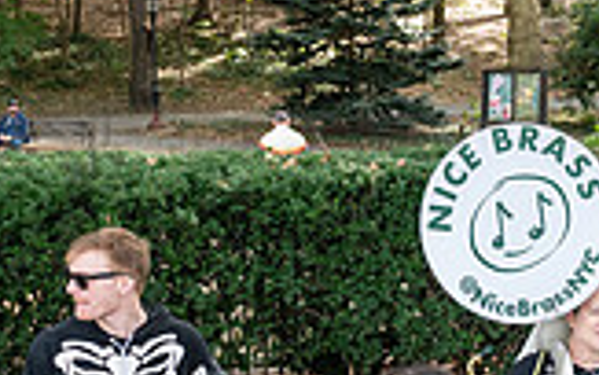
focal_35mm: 87
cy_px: 360
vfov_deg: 14.8
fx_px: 1421
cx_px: 548
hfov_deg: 23.2
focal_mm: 24
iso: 1000
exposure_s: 1/320
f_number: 5
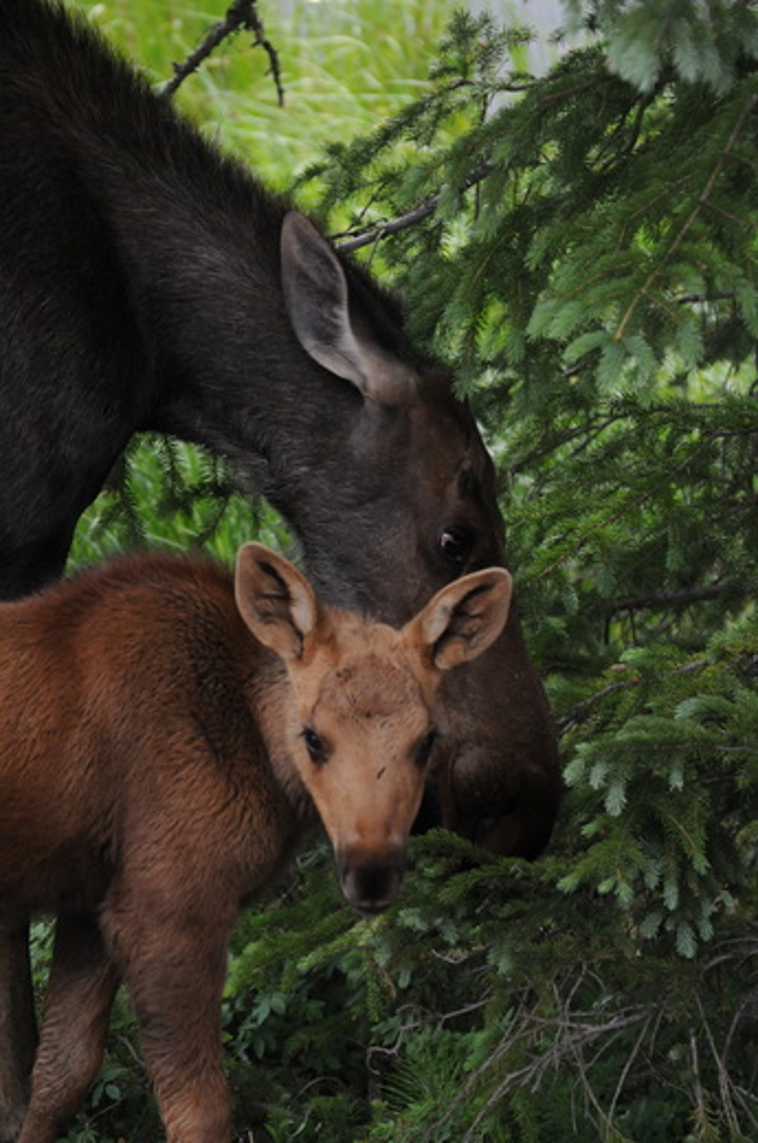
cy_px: 572
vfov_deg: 9.5
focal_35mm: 218
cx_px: 379
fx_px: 6892
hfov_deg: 6.3
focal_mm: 145
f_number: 4.8
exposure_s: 1/1250
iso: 800
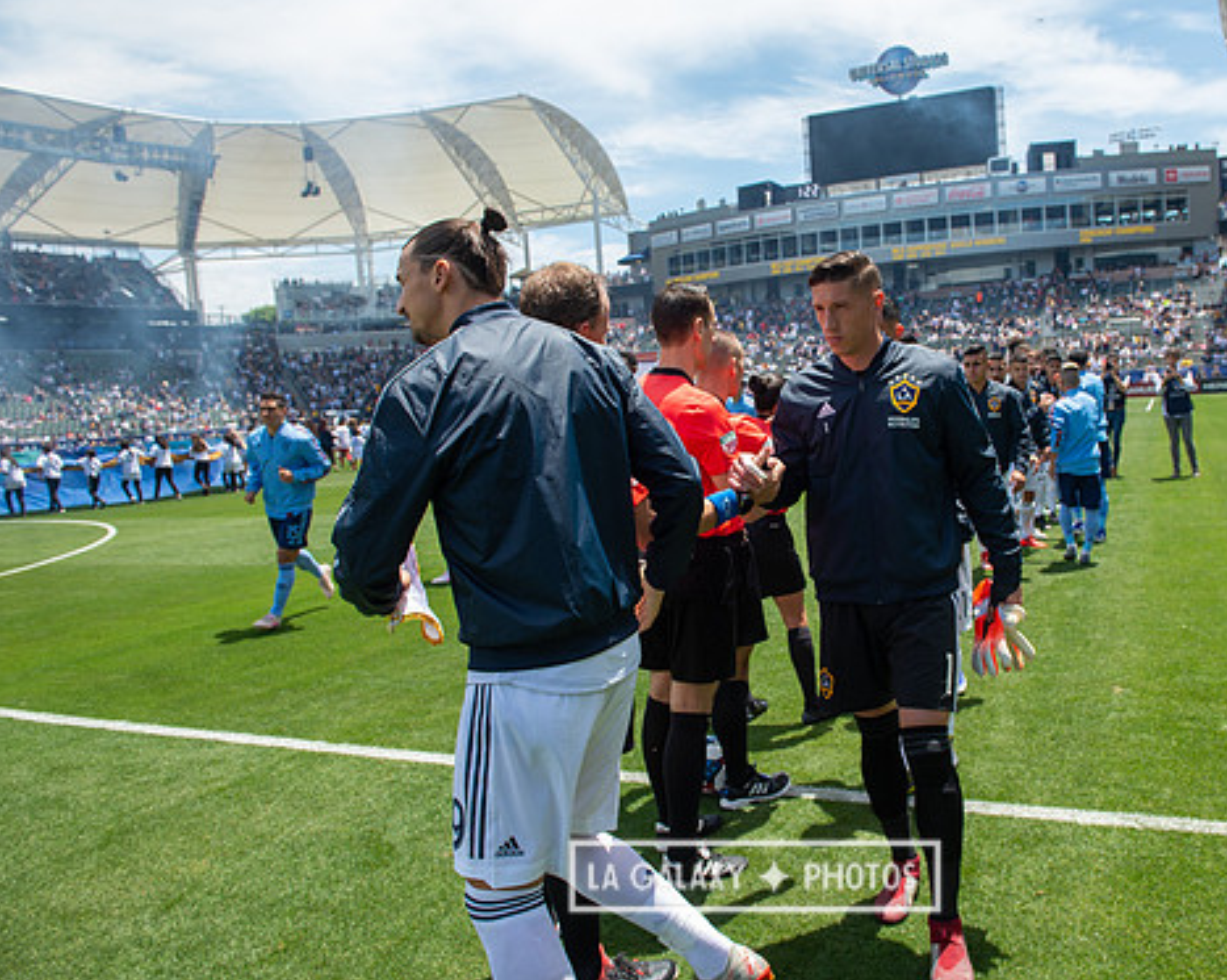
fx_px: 1016
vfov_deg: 51.5
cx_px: 754
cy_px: 482
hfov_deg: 61.5
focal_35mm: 28
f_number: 5.6
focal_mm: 24
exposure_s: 1/640
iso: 200
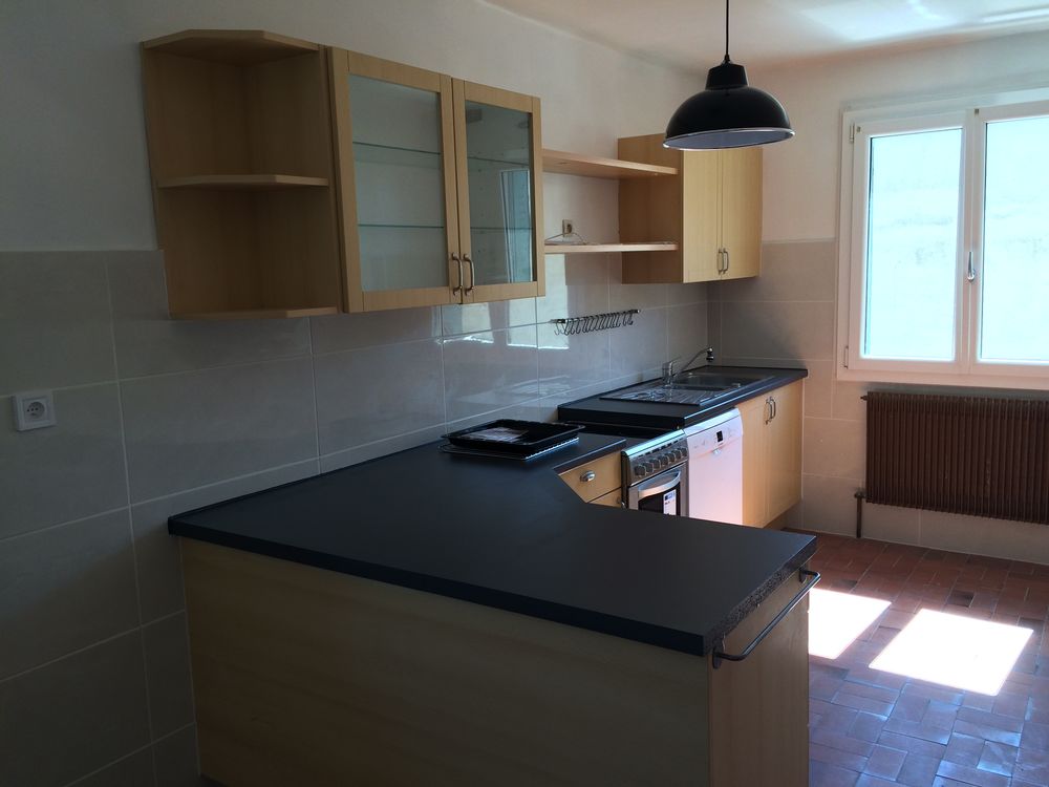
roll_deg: +1.9
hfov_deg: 61.7
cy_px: 394
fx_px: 879
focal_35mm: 29
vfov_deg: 48.2
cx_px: 524
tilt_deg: -7.0
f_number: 2.2
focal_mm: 4.15
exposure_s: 1/100
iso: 64
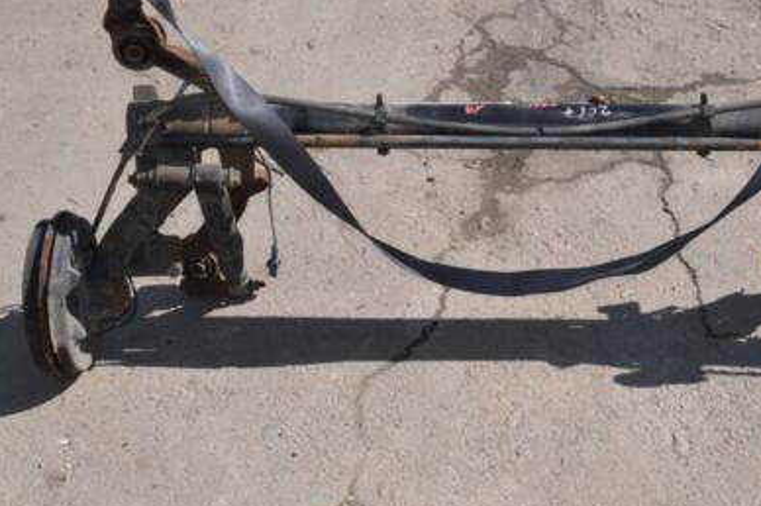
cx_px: 522
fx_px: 1373
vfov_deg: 20.9
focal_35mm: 65
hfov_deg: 30.7
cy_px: 282
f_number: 25
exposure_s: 1/200
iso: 800
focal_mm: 28
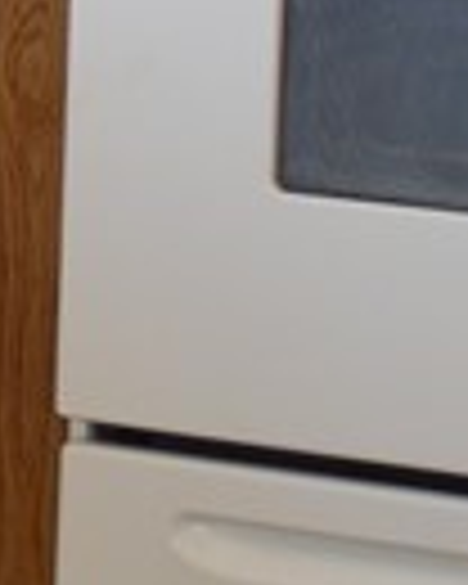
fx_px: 4882
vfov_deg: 6.8
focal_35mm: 282
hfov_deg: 5.3
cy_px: -184
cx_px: -686
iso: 400
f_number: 4
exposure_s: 1/80
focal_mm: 24
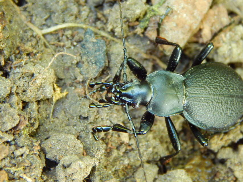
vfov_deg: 8.2
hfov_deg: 10.9
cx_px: 122
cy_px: 91
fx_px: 1278
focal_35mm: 182
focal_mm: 32.8
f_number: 5.3
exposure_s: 1/15
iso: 500
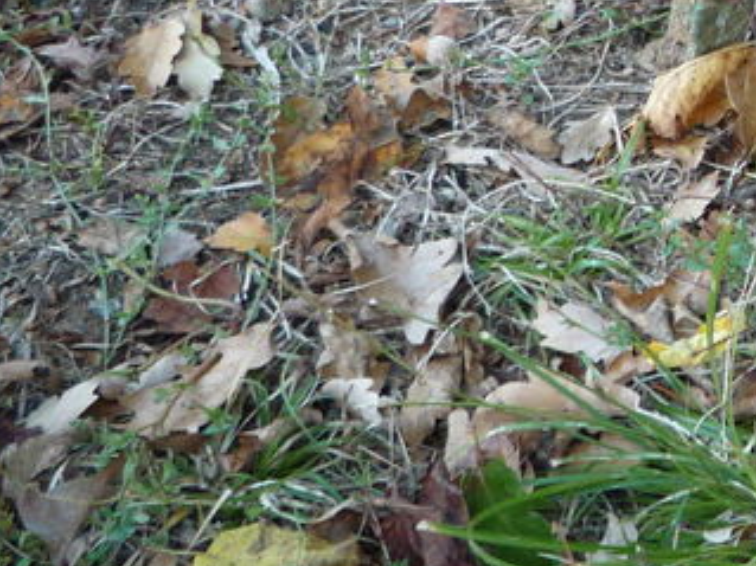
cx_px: 1159
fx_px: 2052
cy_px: -31
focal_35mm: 94
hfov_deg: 18.3
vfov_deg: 15.4
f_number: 3.3
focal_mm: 5.2
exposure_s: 1/30
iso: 160
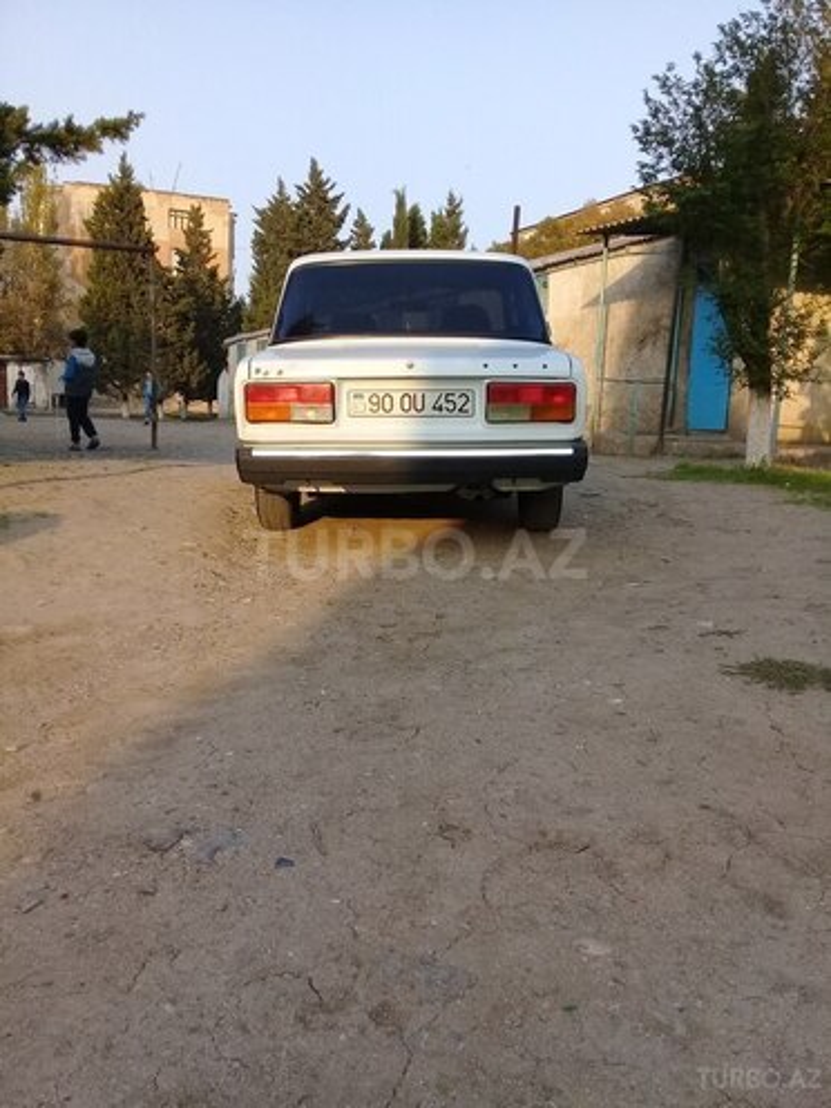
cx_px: 416
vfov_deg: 58.4
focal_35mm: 31
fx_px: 992
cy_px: 554
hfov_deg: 45.4
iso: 50
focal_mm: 3.3
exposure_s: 1/396
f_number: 2.2
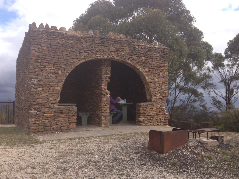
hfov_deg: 52.6
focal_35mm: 35
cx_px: 120
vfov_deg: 40.7
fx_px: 242
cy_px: 90
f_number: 2.4
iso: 50
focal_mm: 4.28
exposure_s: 1/849
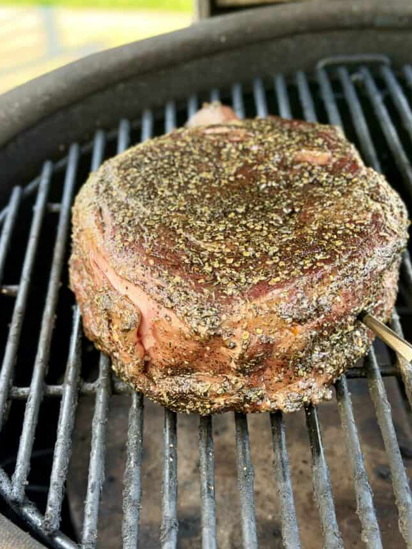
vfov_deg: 33.7
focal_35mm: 57
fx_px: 904
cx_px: 240
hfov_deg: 25.6
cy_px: 235
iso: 160
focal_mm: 6.76
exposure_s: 1/218
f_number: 1.78
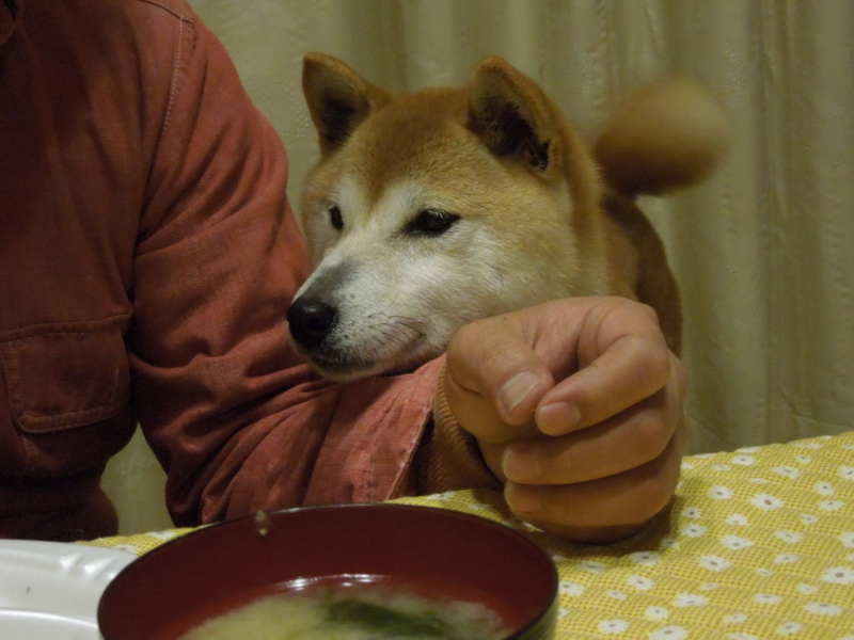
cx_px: 427
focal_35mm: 69
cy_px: 320
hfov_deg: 28.2
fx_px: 1702
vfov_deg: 21.3
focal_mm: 12.5
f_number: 4.4
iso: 1400
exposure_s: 1/30
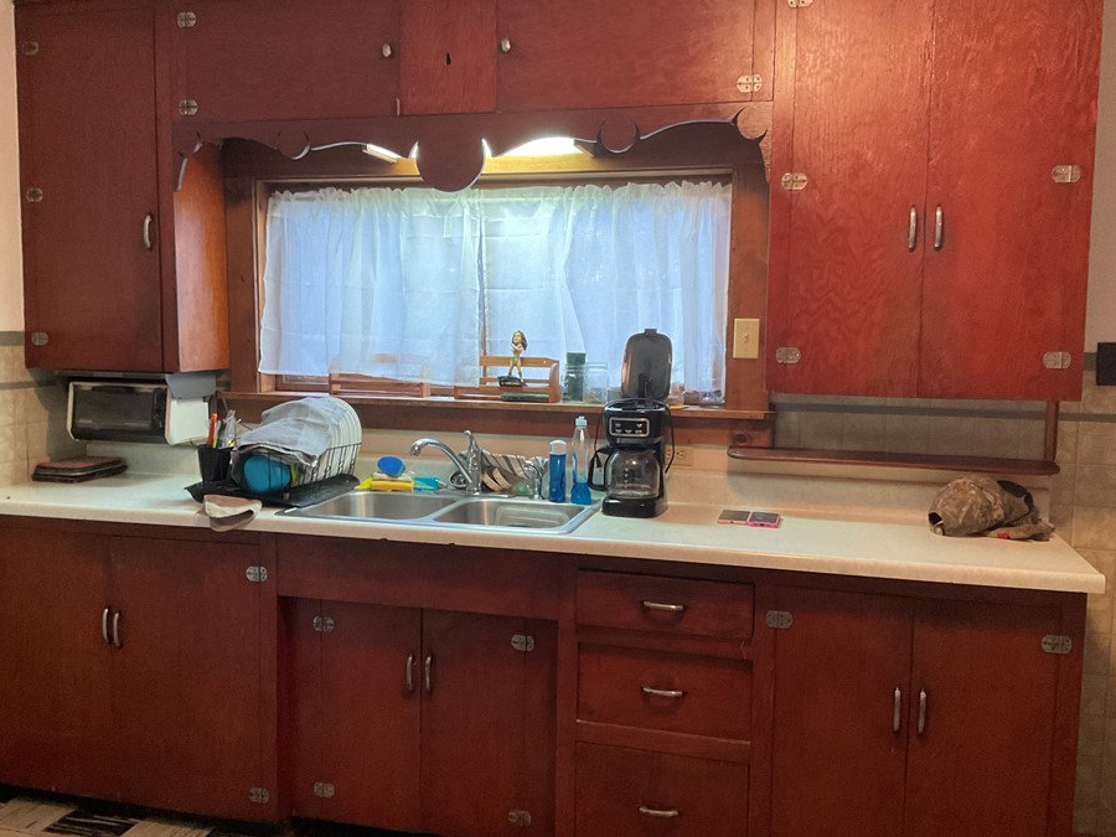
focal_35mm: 33
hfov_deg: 55.3
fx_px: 1064
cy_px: 420
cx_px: 529
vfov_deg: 42.9
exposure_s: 1/60
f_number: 1.8
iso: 250
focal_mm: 3
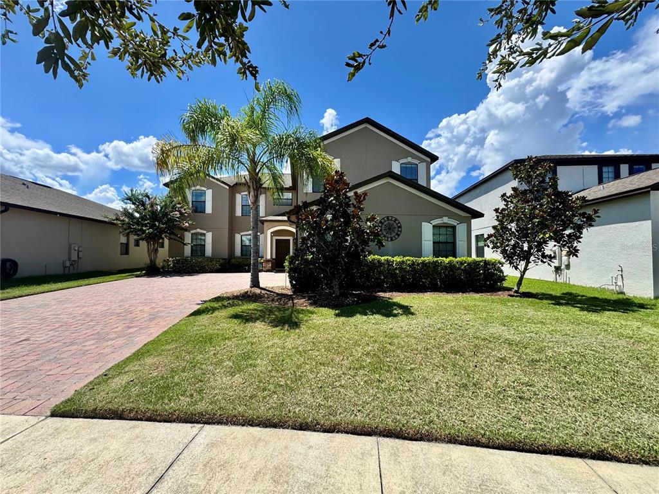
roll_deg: -0.4
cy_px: 247
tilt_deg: +1.5
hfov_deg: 102.1
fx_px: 267
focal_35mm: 14
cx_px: 330
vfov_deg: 85.7
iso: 50
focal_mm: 2.22
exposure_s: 1/944
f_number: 2.2
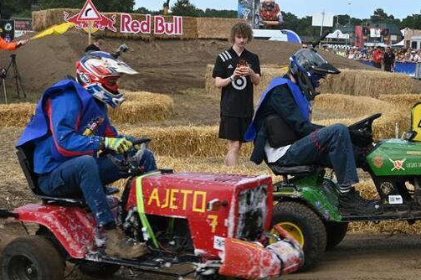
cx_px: 206
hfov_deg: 29.3
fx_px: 806
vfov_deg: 19.6
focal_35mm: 69
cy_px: 107
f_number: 6.3
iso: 100
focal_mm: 35
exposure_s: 1/320
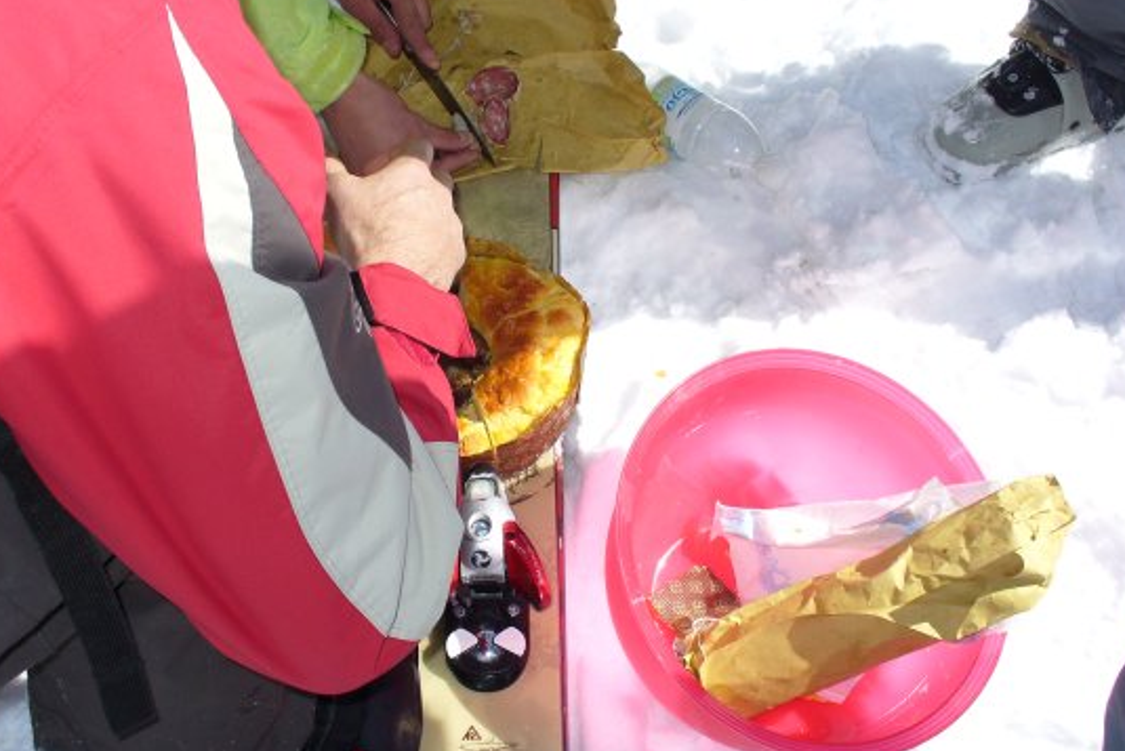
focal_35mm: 46
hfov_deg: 42.7
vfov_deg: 29.3
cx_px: 543
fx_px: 1438
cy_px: 404
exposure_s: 1/400
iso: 80
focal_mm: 6.1
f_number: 5.6
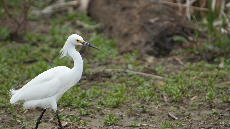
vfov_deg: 1.1
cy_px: 76
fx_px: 6740
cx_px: 106
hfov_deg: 2.0
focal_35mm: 1105
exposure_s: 1/2000
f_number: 6.3
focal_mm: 600
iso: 1000
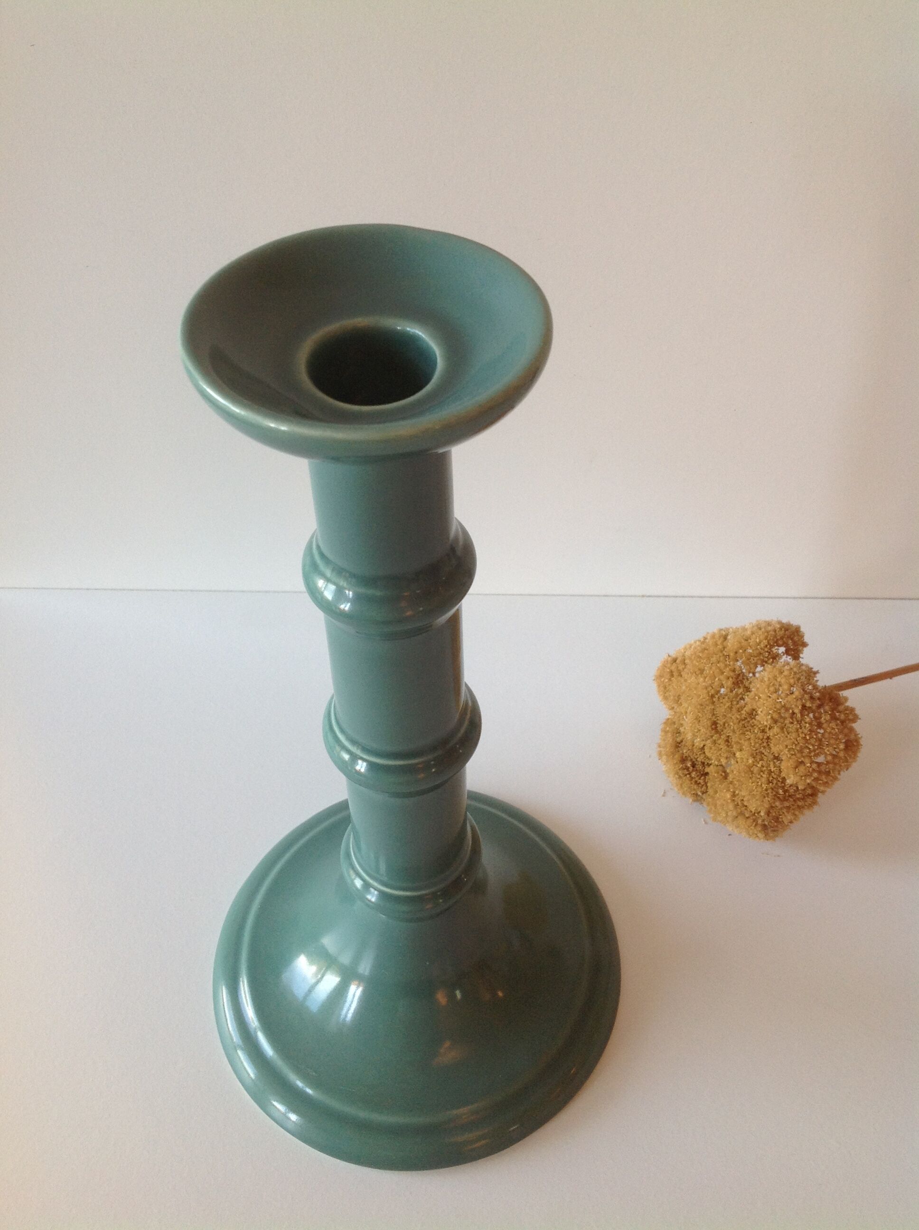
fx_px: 1242
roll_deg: +0.8
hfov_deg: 40.6
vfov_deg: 52.7
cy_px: 615
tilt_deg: -44.6
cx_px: 460
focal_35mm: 35
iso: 64
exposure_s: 1/33
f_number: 2.4
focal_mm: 4.28
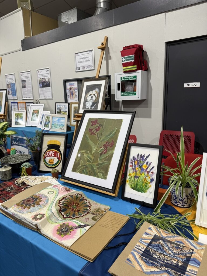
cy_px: 138
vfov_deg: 71.6
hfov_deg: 56.8
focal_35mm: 24
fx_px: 191
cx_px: 104
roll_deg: +1.6
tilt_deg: -11.0
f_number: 1.78
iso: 64
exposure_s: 1/120
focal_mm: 6.76
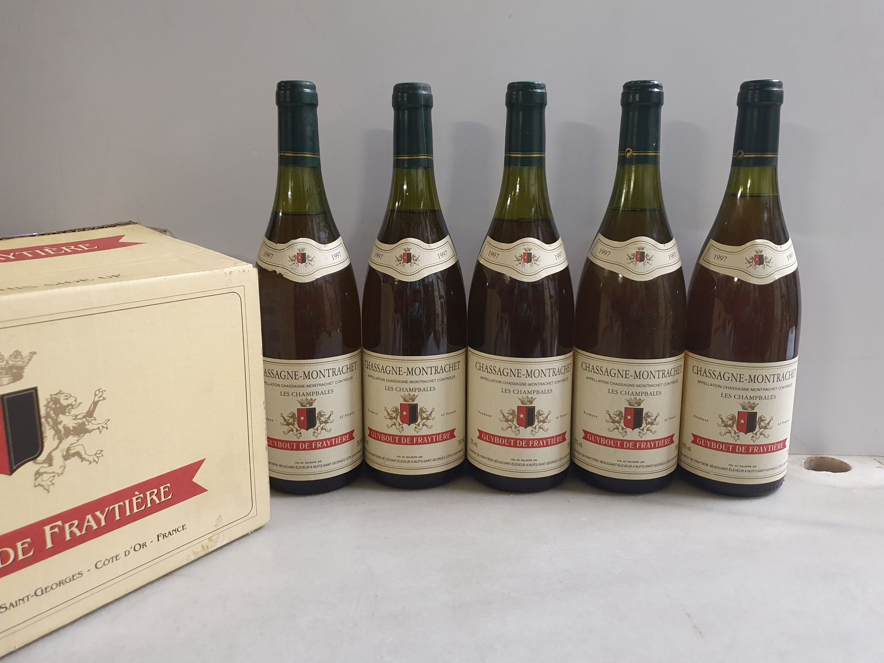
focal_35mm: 26
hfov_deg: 67.3
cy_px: 332
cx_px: 442
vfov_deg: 53.1
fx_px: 664
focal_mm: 4.32
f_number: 1.5
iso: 320
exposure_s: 1/50
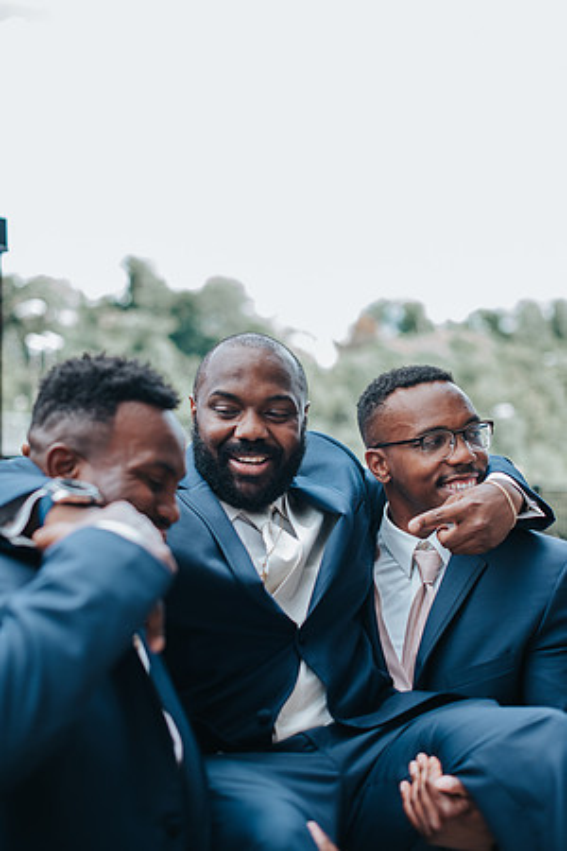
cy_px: 426
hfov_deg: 27.0
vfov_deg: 39.6
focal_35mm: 50
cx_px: 284
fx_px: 1181
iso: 320
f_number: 2.2
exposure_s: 1/640
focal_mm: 50
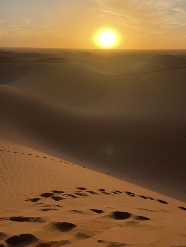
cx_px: 109
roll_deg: +0.6
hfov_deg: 41.6
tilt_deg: -8.8
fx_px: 244
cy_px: 95
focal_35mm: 34
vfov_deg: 53.5
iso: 32
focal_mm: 4.2
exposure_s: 1/2564
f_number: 1.6
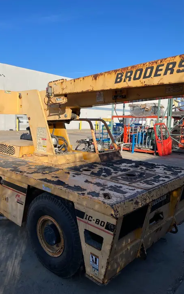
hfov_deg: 44.3
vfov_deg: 66.5
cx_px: 72
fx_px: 225
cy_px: 148
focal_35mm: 28
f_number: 1.6
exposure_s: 1/3610
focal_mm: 4.2
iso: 32
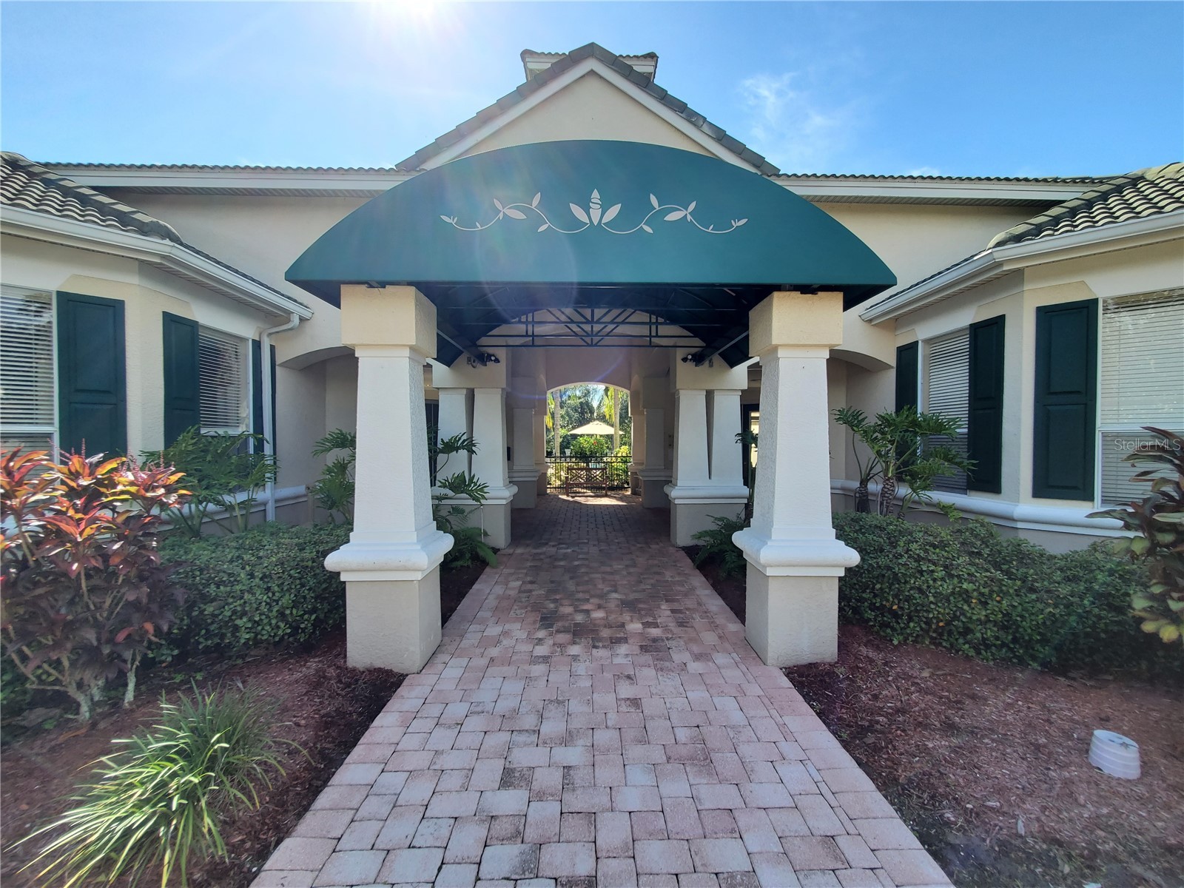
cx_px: 592
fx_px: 445
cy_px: 444
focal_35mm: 13
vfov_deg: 89.9
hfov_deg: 106.2
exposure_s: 1/481
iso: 50
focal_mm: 1.8
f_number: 2.2
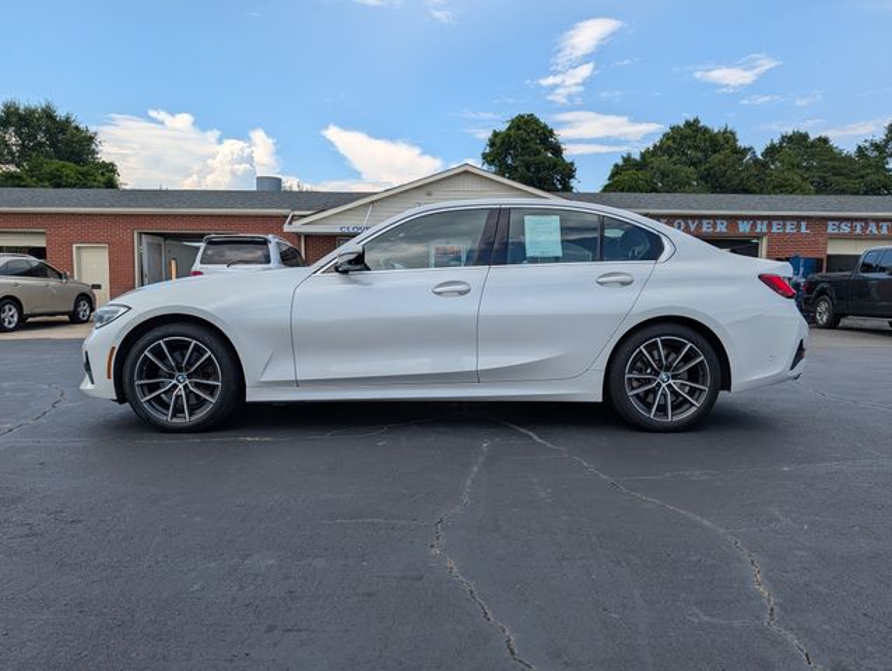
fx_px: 619
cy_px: 336
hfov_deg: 71.5
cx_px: 446
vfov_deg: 56.9
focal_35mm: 24
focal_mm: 6.9
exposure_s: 1/986
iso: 22
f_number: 1.68
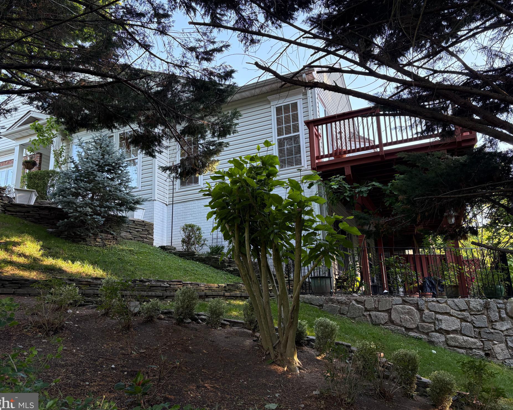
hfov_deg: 62.2
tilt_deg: +15.1
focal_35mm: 28
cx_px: 252
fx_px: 425
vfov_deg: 51.5
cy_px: 203
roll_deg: +1.1
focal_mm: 5.96
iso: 125
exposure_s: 1/179
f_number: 1.6
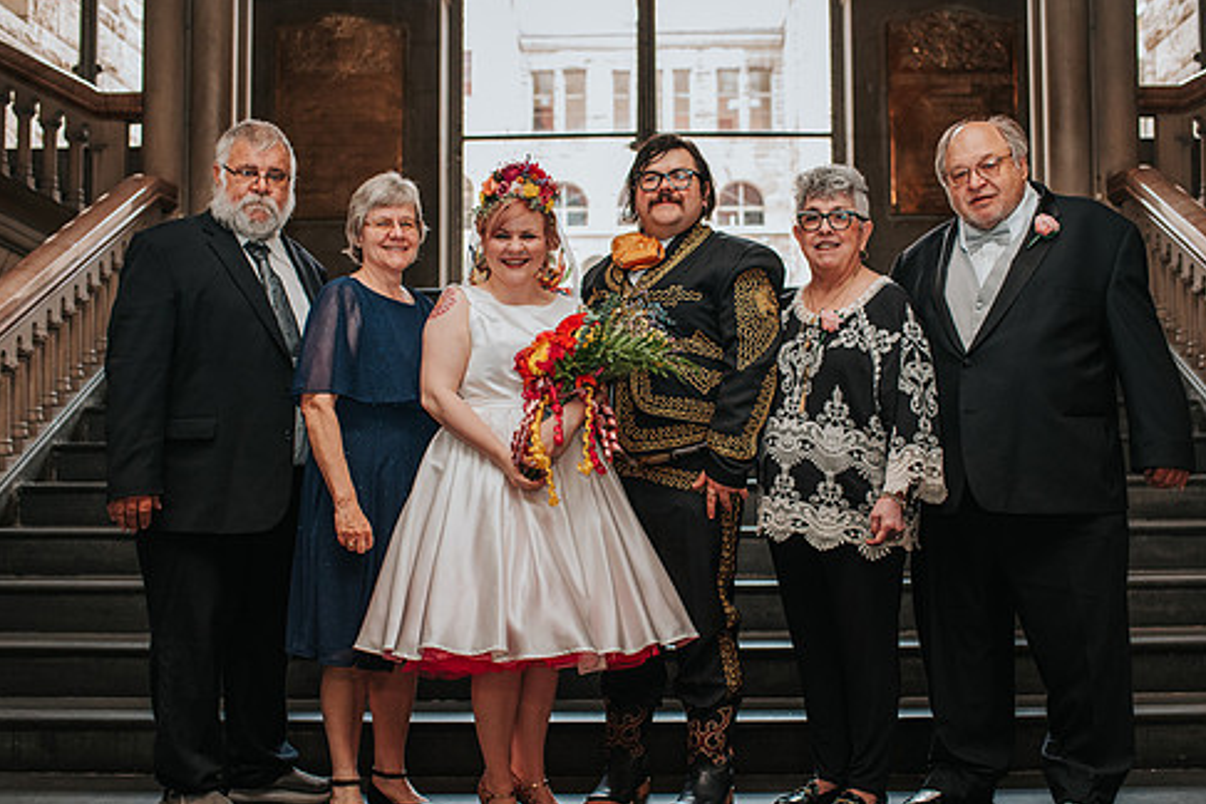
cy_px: 431
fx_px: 1407
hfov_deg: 46.4
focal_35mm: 42
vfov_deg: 31.9
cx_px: 635
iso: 1000
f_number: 3.2
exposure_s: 1/200
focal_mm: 35
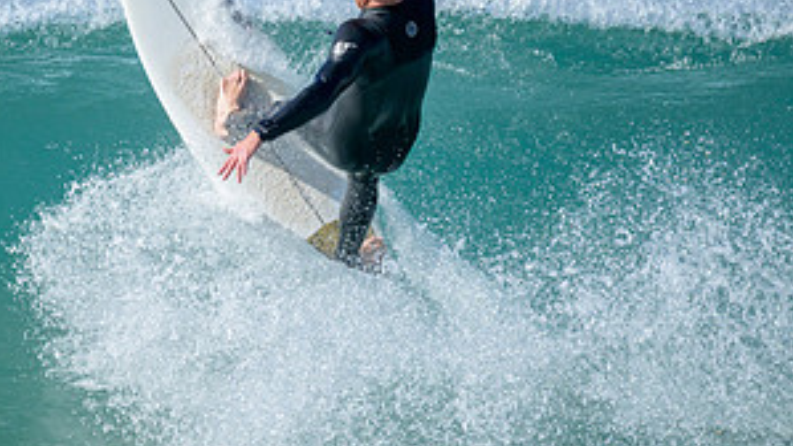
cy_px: 187
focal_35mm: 1628
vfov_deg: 0.7
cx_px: 332
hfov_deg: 1.3
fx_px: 34223
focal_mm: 800
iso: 500
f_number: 6.3
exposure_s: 1/2500
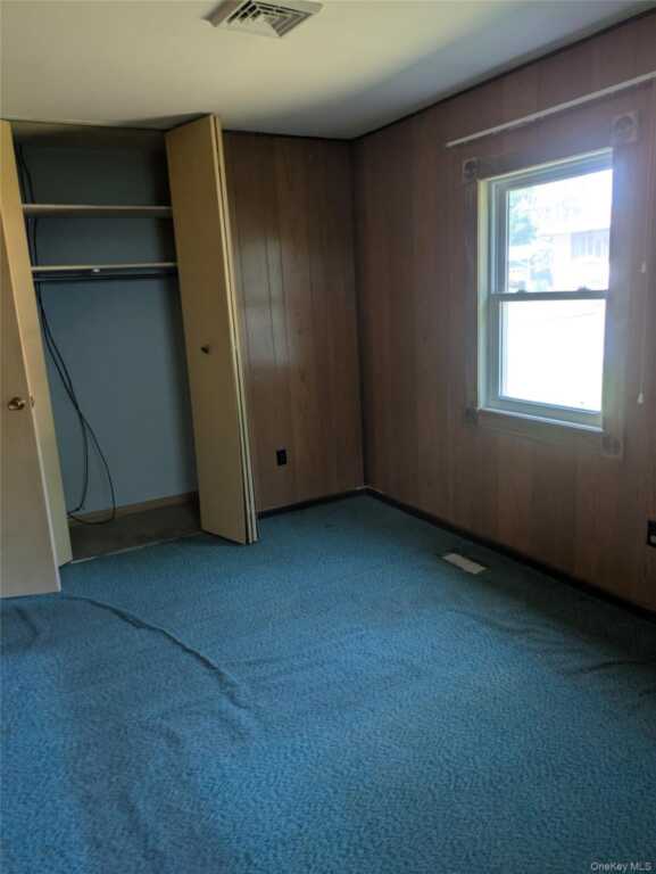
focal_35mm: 25
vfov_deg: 69.4
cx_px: 328
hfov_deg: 54.9
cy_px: 437
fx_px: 631
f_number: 1.89
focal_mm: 5.43
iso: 47
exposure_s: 1/30
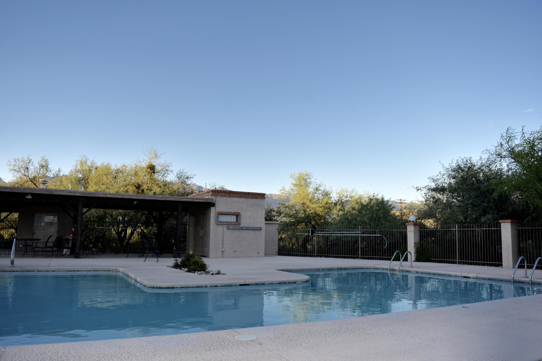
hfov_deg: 67.4
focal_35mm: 27
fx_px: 406
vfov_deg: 47.9
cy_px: 180
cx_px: 271
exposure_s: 1/250
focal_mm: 18
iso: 100
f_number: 5
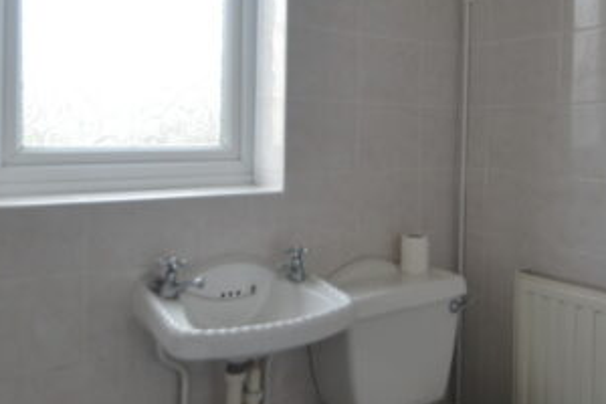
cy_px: 119
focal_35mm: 33
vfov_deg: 39.3
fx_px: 555
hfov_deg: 57.1
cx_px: 329
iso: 100
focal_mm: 11
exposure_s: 1/30
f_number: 3.5
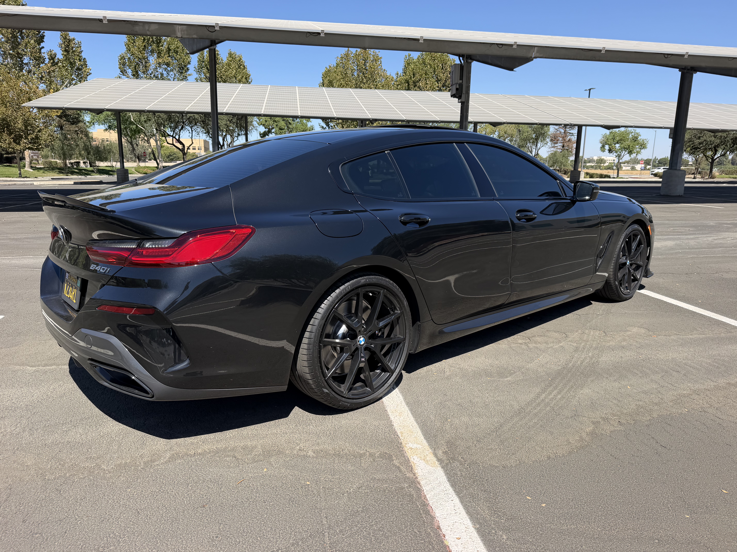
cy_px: 276
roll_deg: -1.3
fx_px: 511
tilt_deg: -12.1
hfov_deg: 71.6
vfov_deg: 56.8
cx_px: 368
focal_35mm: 24
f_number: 1.78
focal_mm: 6.76
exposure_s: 1/3021
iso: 80
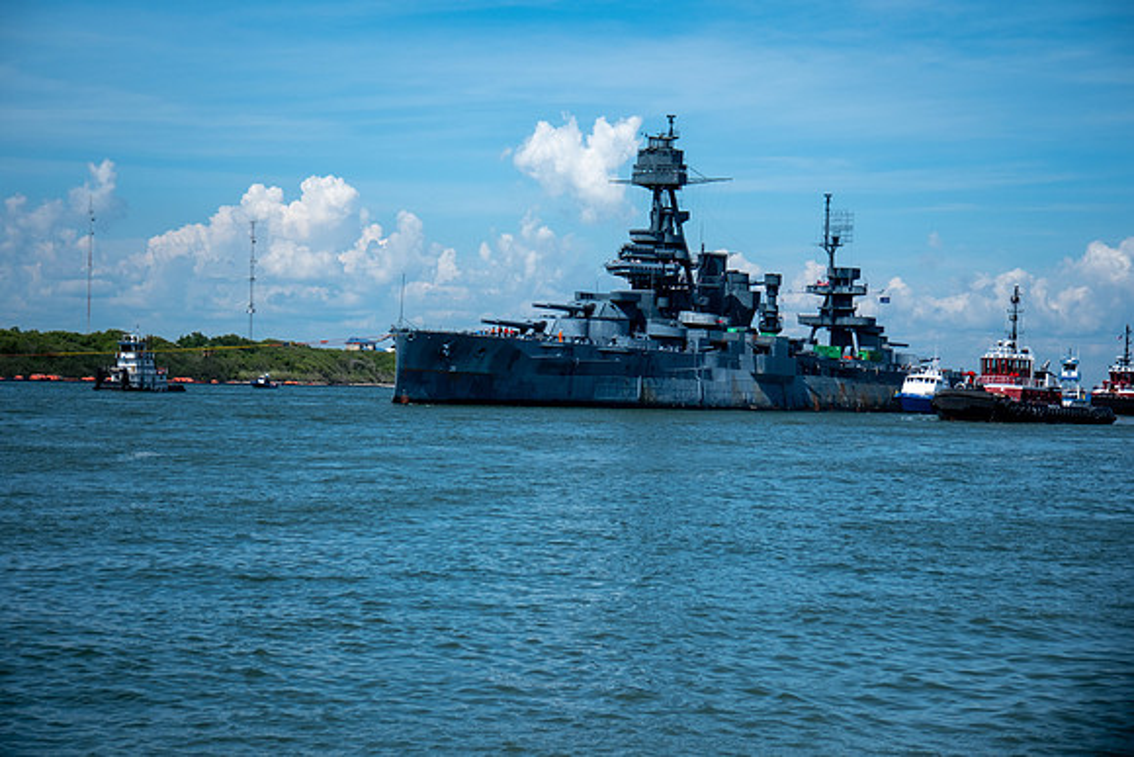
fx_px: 2583
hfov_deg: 24.8
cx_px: 567
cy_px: 378
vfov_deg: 16.7
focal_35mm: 82
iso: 160
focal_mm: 54.5
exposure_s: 1/4400
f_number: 4
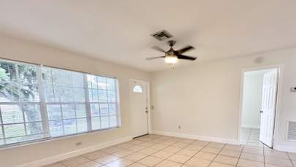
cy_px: 121
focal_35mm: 18
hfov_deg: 92.3
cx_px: 164
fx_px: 141
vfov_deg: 58.6
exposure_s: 1/60
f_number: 2.2
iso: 200
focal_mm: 2.22
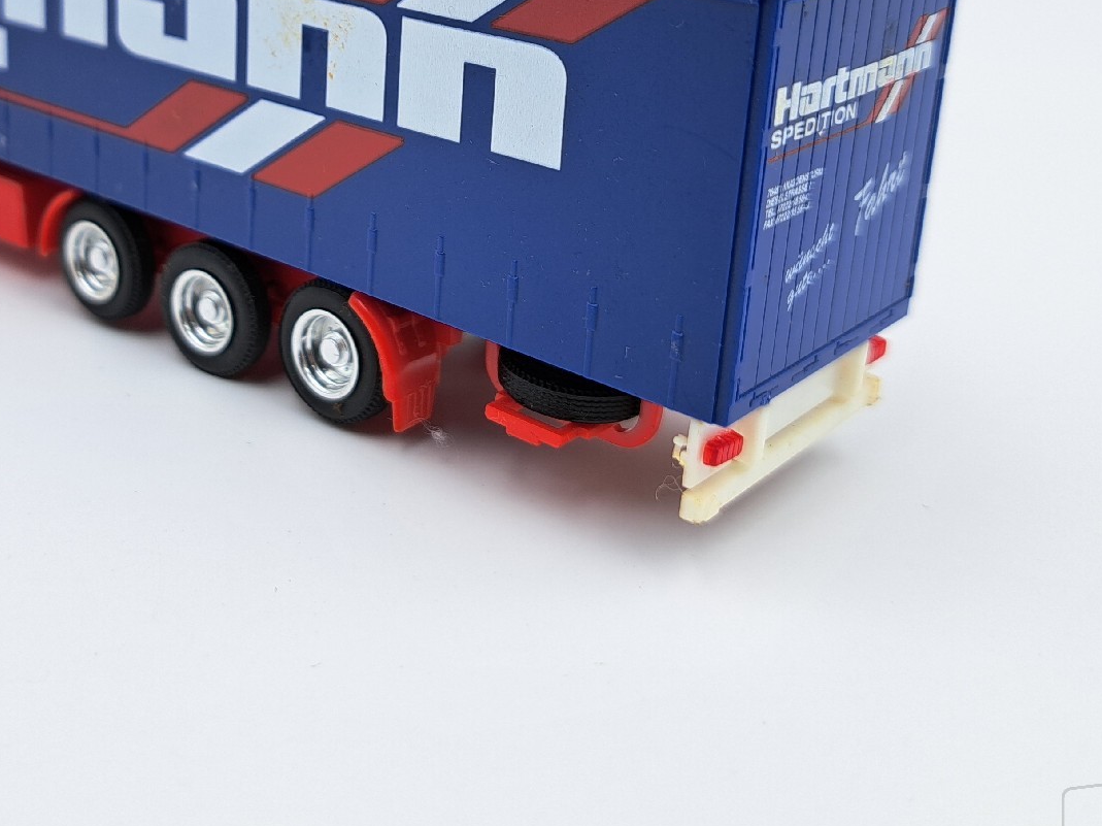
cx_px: 314
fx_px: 1464
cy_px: 139
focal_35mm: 46
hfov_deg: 40.4
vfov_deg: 30.6
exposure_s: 1/100
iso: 50
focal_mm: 5.23
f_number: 1.8
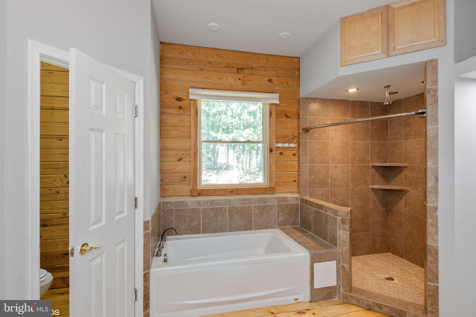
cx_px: 238
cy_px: 158
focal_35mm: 18
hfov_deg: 90.0
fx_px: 238
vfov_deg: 67.4
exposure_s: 1/10
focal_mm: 18
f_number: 10
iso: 400
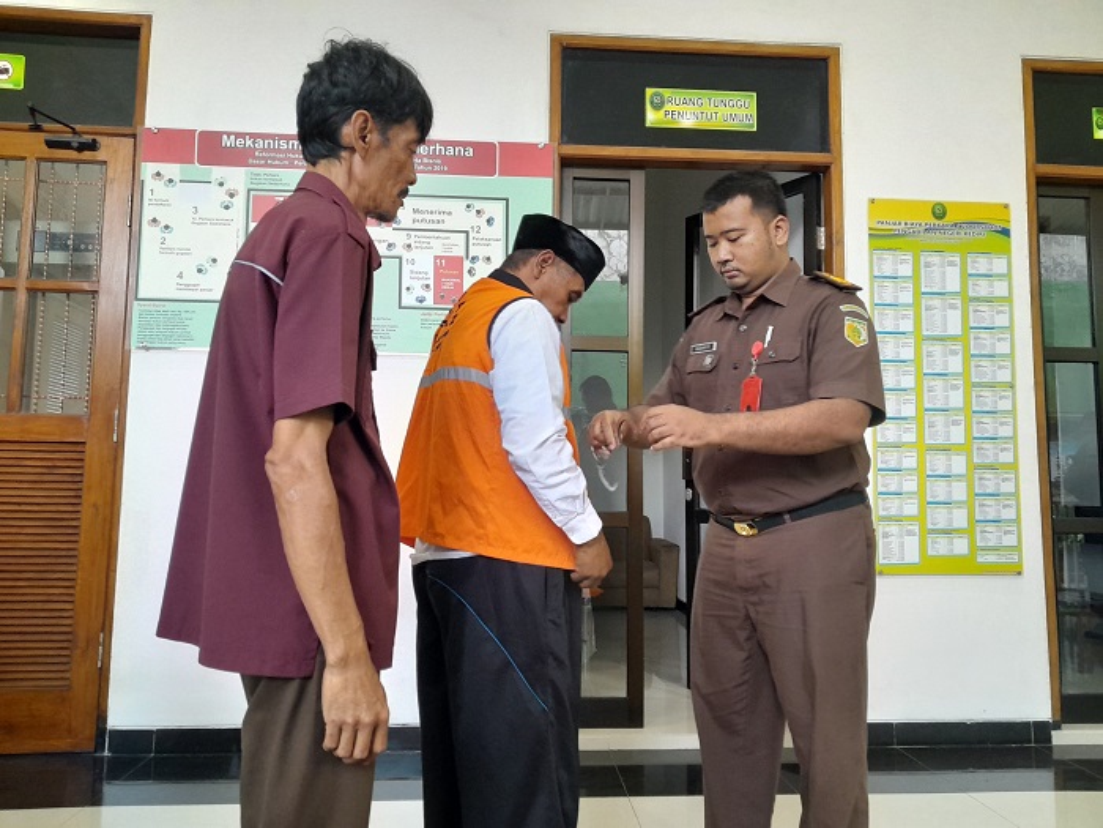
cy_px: 414
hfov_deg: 65.3
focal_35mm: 27
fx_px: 860
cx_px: 552
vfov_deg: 51.4
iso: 400
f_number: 1.8
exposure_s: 1/50
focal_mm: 4
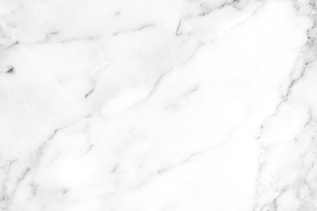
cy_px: 106
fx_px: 387
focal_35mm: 44
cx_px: 158
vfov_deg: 30.5
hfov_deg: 44.5
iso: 250
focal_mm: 29.5
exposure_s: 1/80
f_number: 7.1
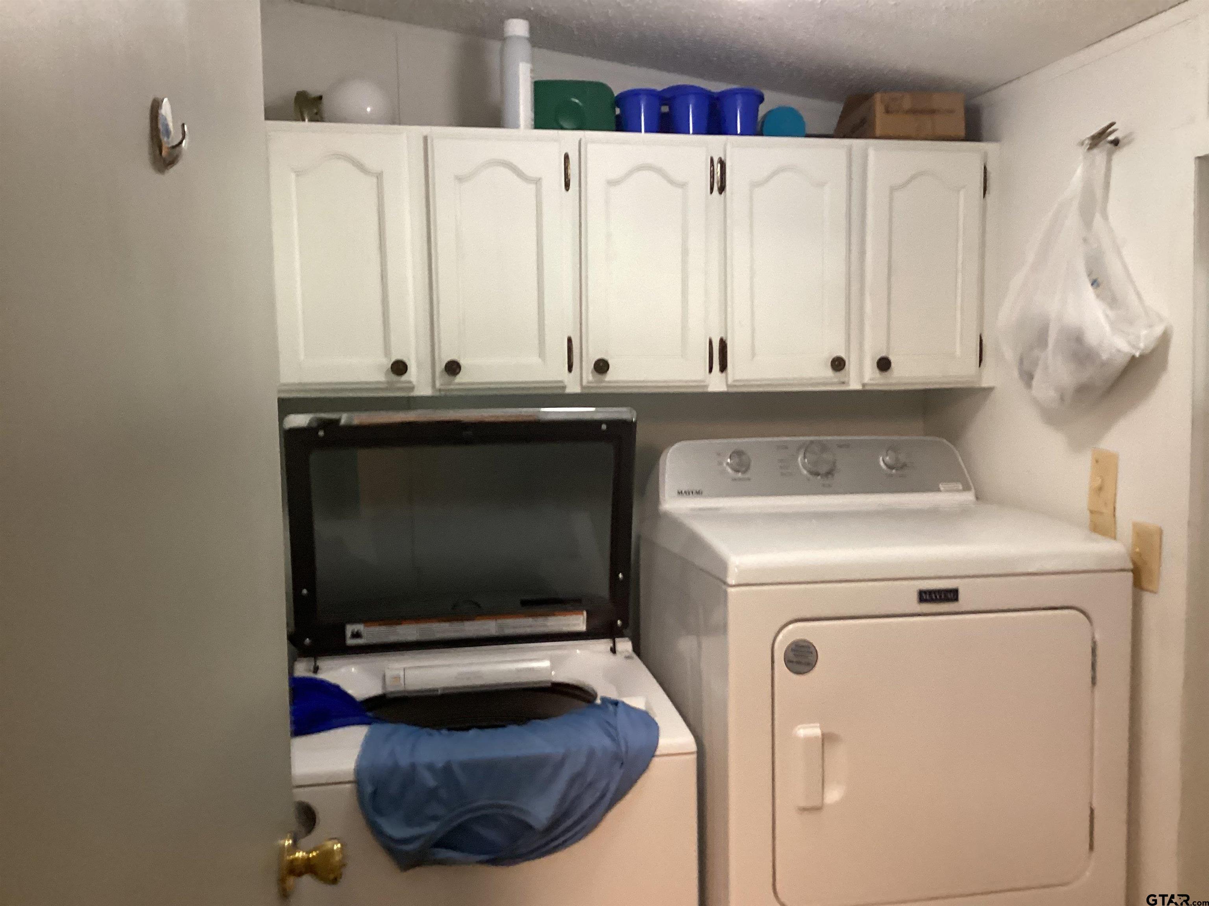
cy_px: 453
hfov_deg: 58.4
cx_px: 604
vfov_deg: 45.4
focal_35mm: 31
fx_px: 1083
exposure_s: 1/40
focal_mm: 3.3
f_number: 2.4
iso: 320
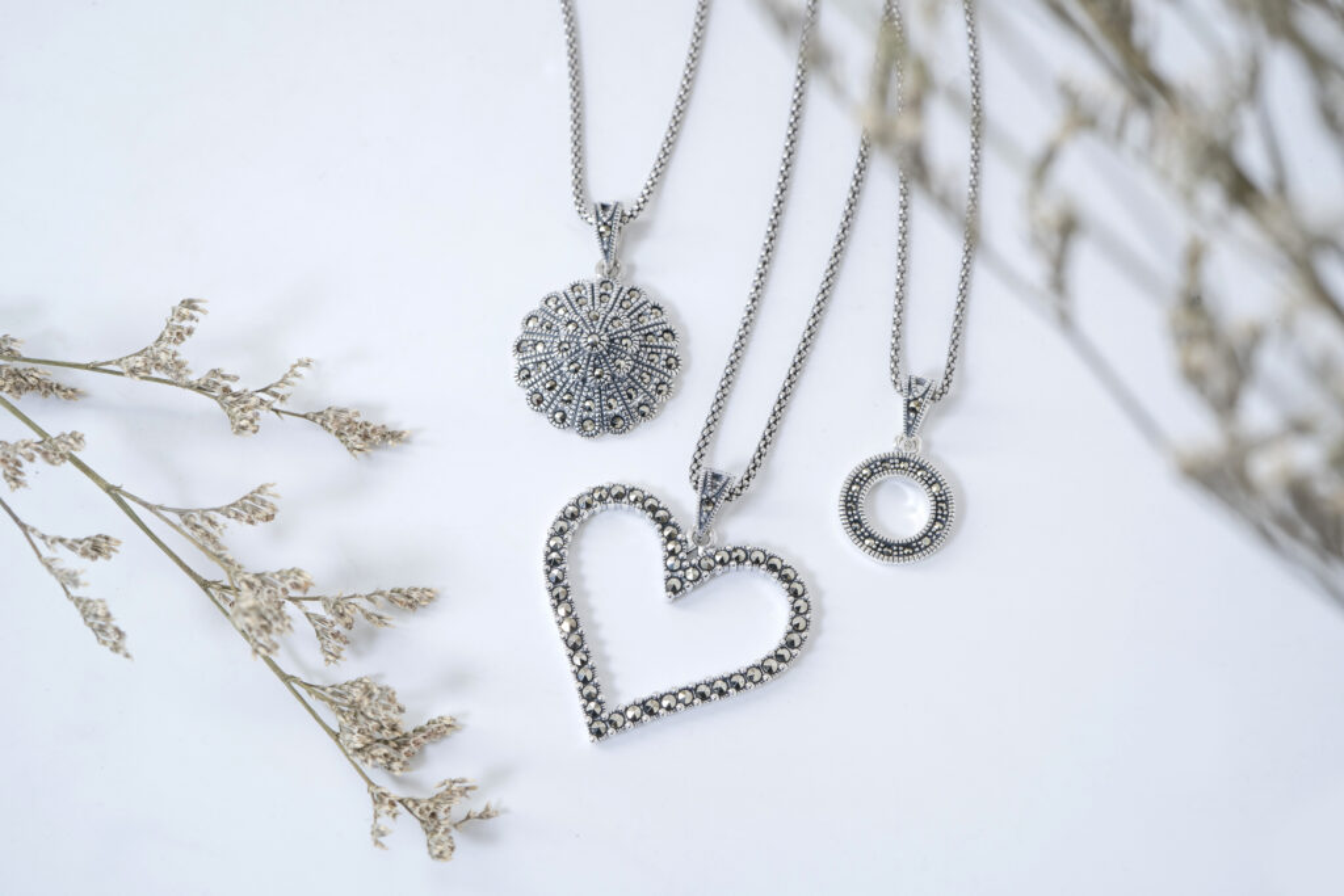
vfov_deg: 27.0
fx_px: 1867
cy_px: 448
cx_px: 672
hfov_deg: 39.6
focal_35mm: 50
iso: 200
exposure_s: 1/50
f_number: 10
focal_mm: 50
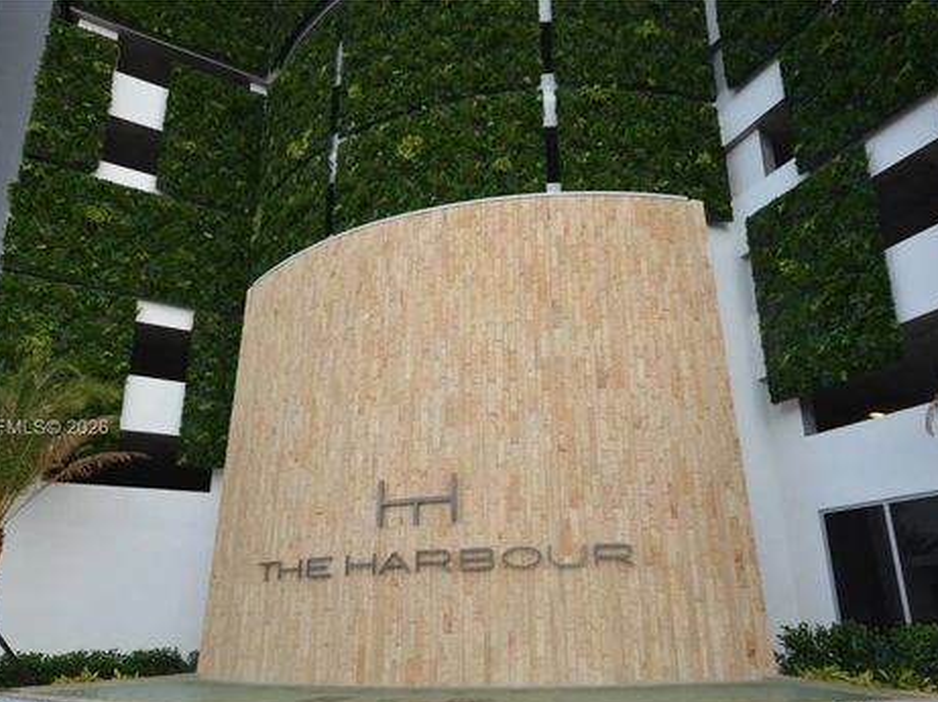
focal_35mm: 24
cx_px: 507
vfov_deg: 56.2
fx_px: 650
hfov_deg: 71.5
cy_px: 429
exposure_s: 1/125
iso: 100
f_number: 5.6
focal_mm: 12
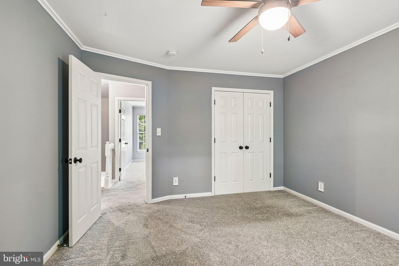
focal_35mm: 16
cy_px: 133
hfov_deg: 96.7
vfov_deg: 73.7
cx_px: 200
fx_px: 177
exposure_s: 1/4
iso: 400
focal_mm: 16
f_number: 8
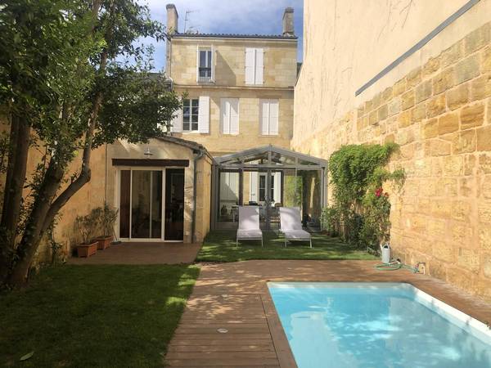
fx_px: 397
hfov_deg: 63.4
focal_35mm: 28
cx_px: 246
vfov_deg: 49.7
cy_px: 184
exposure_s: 1/1919
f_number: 1.8
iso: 20
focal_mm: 3.99
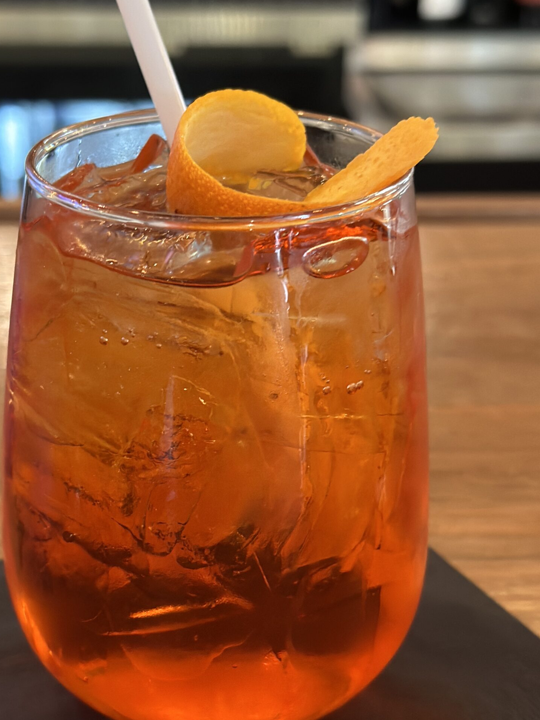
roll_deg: +1.0
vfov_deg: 30.2
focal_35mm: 64
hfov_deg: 22.9
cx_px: 211
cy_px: 394
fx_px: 1331
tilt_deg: -26.2
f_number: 1.78
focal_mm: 6.86
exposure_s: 1/30
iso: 640
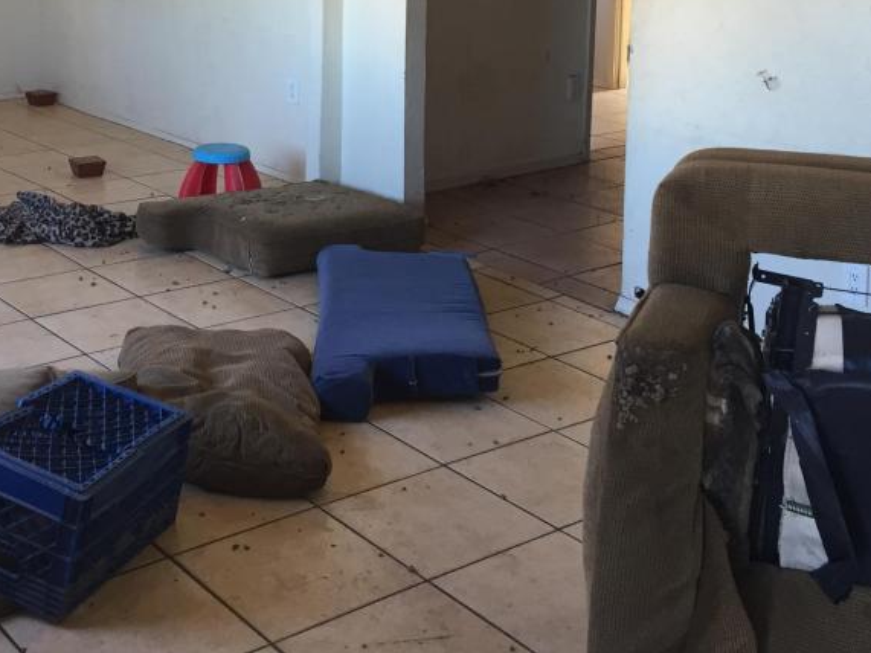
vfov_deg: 27.1
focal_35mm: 52
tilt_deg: -8.1
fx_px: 1308
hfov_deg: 36.7
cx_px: 357
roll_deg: -1.4
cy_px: 69
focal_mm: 4.15
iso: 32
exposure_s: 1/30
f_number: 2.2
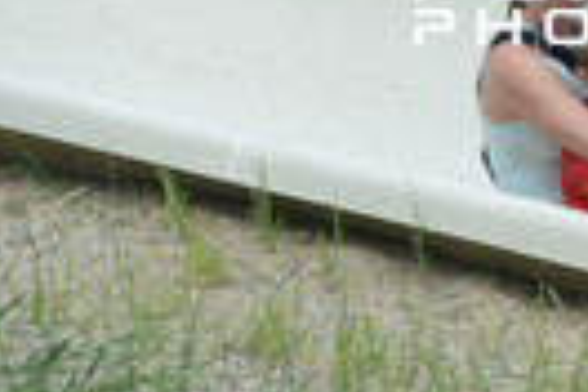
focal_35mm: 591
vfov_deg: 2.3
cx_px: 882
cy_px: 318
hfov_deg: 3.5
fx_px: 9652
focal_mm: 195
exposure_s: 1/640
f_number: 6.3
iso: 400
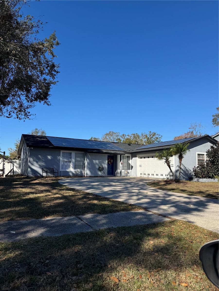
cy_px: 146
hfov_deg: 56.8
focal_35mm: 24
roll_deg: -0.7
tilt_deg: +7.2
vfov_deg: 71.6
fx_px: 202
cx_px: 110
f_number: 1.78
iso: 80
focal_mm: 6.76
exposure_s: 1/4049
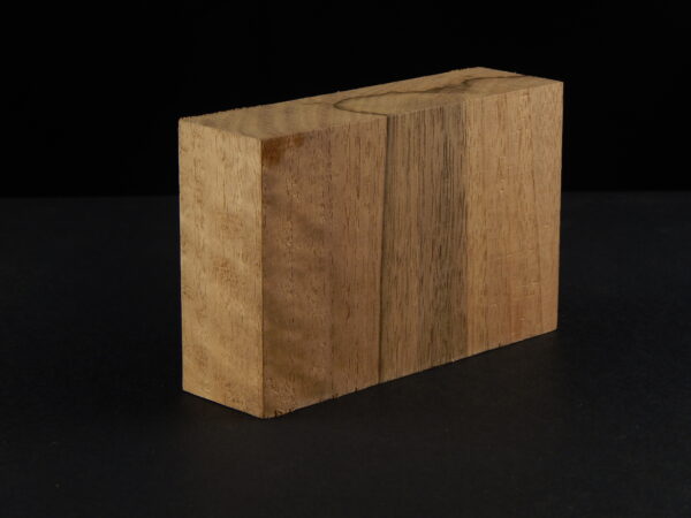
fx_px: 2076
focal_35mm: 104
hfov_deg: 18.9
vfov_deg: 14.2
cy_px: 259
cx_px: 346
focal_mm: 18.7
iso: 125
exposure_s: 1/100
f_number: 4.5
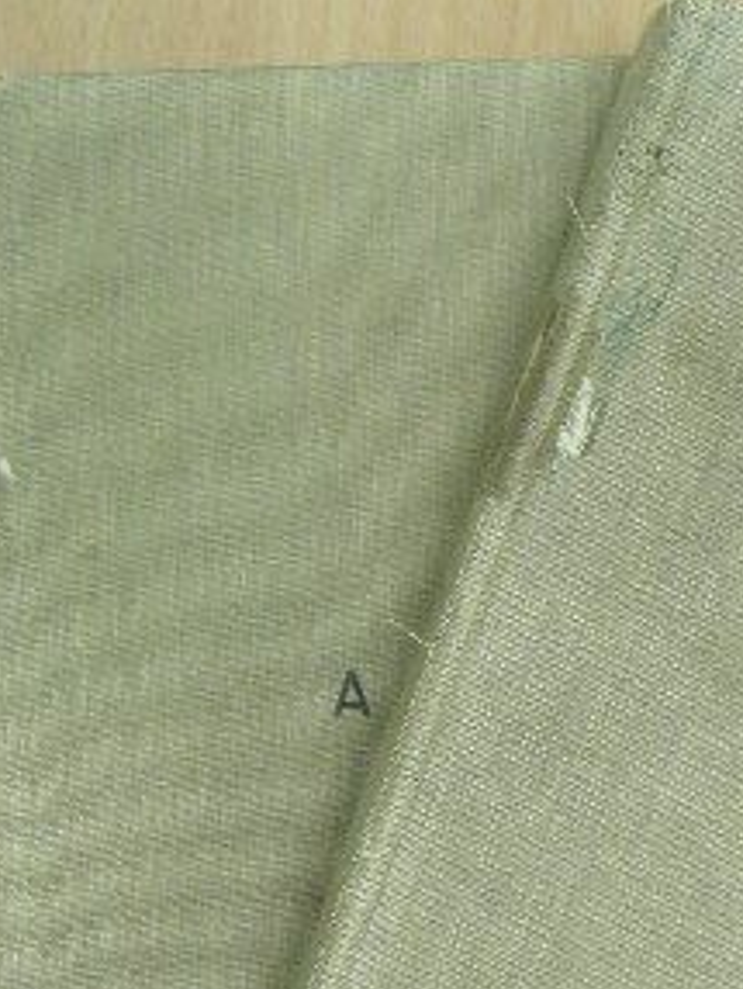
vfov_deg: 22.6
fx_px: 2429
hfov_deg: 16.9
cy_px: 823
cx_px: 809
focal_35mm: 85
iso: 200
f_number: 3.5
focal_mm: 6.3
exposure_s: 1/13.3
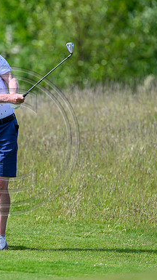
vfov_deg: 3.4
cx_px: 4
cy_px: 140
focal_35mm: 632
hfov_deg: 1.9
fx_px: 4687
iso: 500
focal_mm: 400
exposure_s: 1/4000
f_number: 4
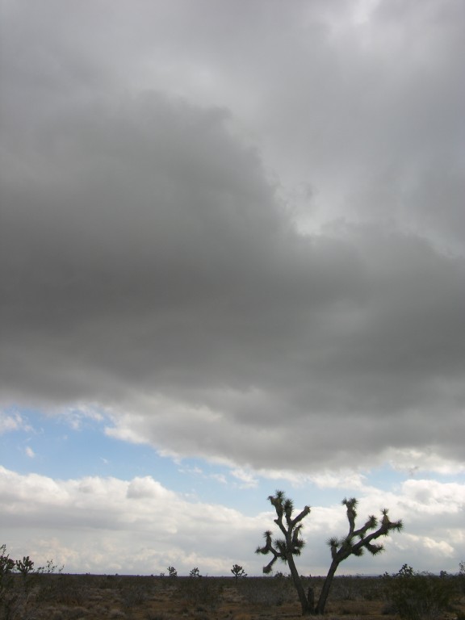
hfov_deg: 38.7
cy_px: 310
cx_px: 232
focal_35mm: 37
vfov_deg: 50.1
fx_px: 663
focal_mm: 9.5
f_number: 6.4
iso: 50
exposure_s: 1/223
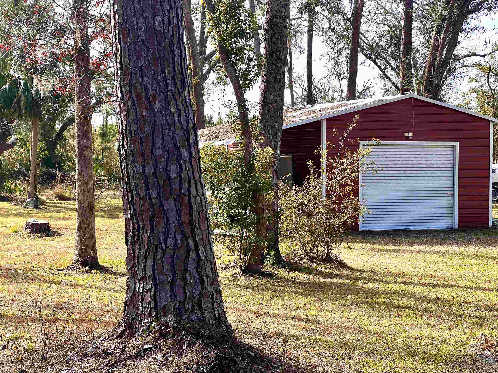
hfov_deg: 25.3
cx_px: 249
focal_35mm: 77
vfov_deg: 19.1
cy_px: 186
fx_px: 1108
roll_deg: -0.3
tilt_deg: -1.6
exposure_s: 1/298
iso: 32
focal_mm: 9
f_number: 2.8
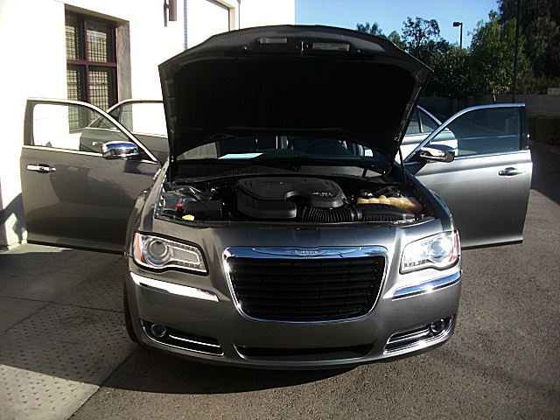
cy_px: 210
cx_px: 280
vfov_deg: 39.7
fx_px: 582
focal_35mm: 36
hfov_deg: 51.4
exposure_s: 1/500
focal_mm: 6.3
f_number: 2.8
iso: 50
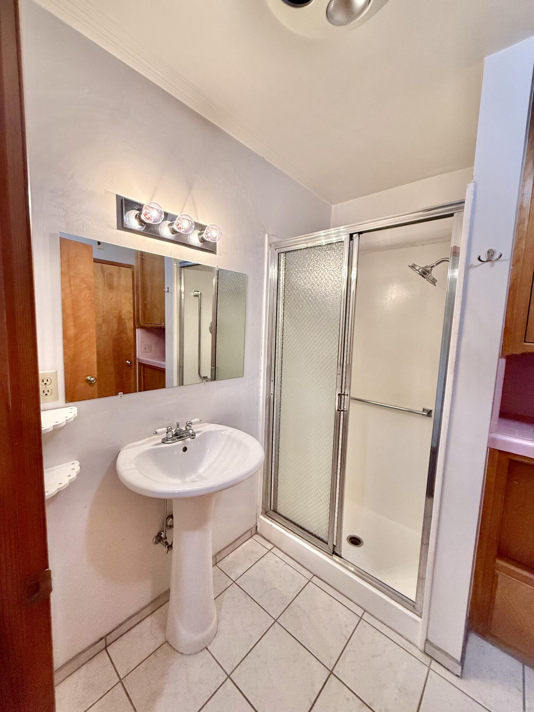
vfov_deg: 102.1
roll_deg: -3.0
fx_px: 288
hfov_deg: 85.7
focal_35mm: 14
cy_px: 356
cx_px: 267
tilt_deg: -5.1
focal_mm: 2.22
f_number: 2.2
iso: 250
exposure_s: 1/120
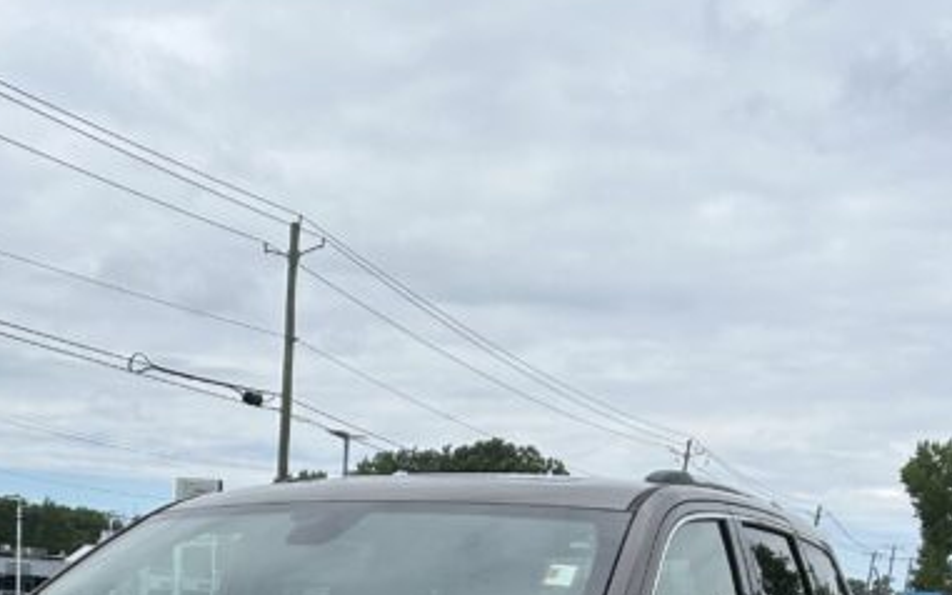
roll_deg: -3.1
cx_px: 210
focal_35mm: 74
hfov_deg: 27.4
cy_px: 890
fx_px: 1920
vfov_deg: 16.1
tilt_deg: -13.0
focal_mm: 5.7
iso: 50
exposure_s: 1/3356
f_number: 1.5
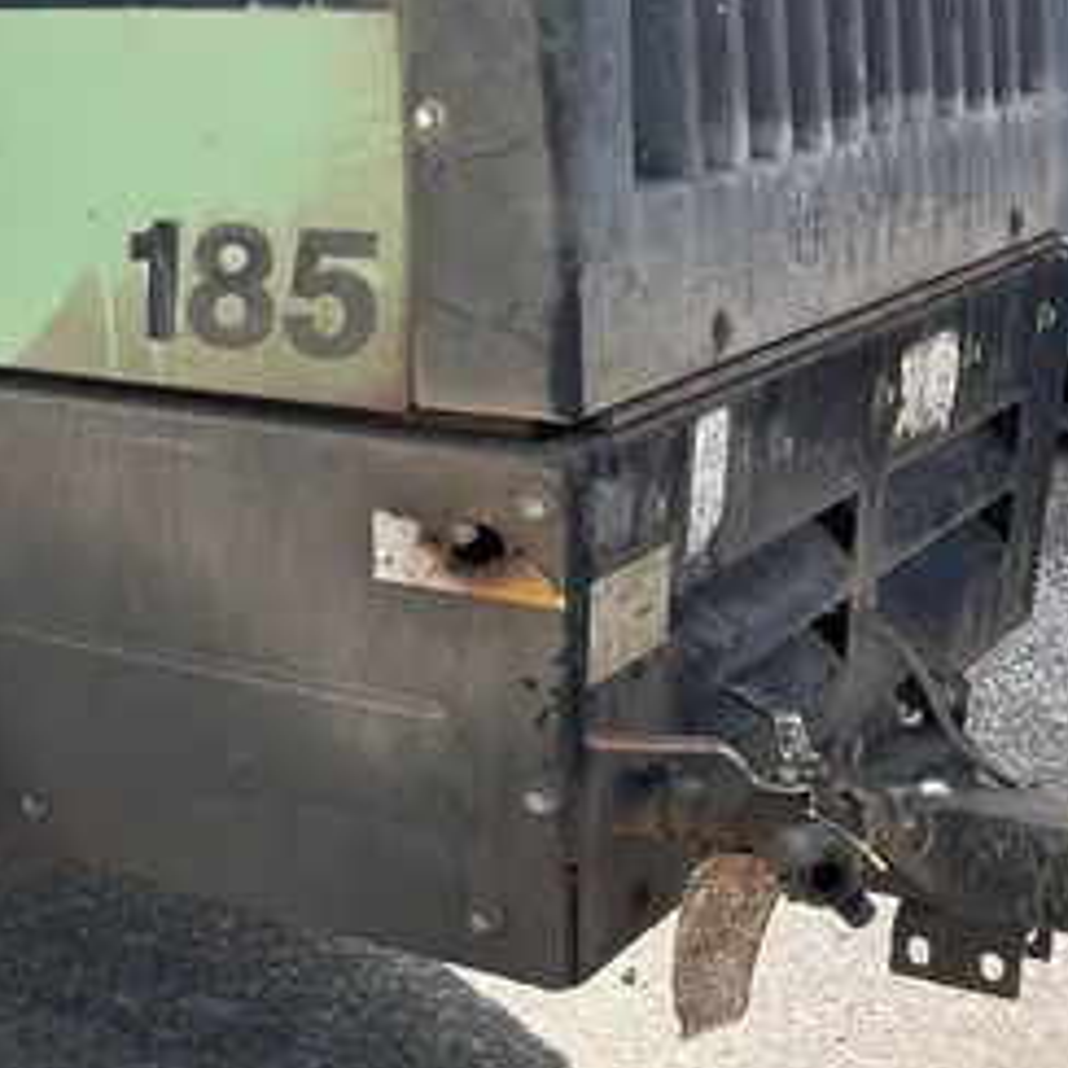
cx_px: -4
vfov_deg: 25.0
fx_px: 2409
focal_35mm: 69
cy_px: 571
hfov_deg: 23.9
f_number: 1.6
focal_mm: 5.1
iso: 50
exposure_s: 1/1623
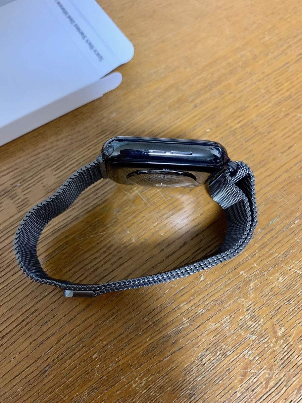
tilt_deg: -66.8
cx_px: 151
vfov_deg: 67.3
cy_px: 202
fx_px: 302
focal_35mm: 26
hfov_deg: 53.1
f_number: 1.8
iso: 400
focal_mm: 4.25
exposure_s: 1/33
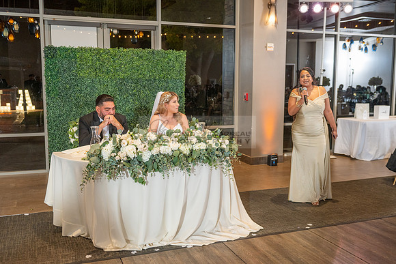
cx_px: 198
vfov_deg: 36.9
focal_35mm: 36
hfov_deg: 53.1
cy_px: 132
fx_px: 396
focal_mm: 36
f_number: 3.5
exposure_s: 1/160
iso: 800
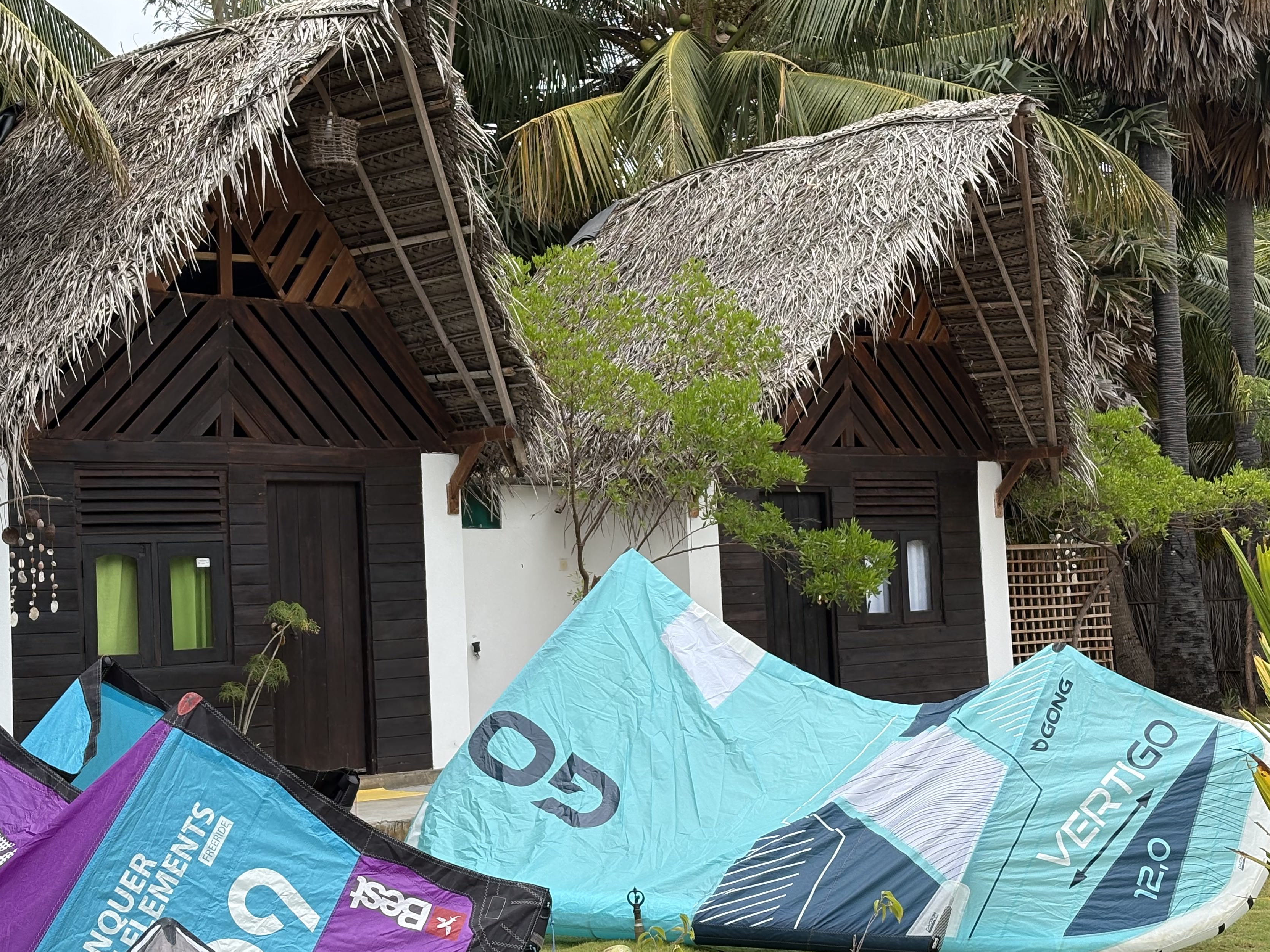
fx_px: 2311
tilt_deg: +3.8
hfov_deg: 30.6
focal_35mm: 63
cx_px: 512
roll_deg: +2.7
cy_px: 444
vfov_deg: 23.3
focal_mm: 5.96
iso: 50
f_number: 1.6
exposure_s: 1/1626
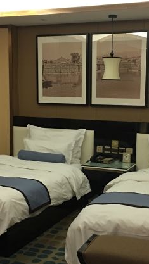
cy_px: 143
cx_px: 90
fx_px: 372
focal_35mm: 53
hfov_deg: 22.6
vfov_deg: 39.1
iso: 100
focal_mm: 4.15
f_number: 2.2
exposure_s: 1/8
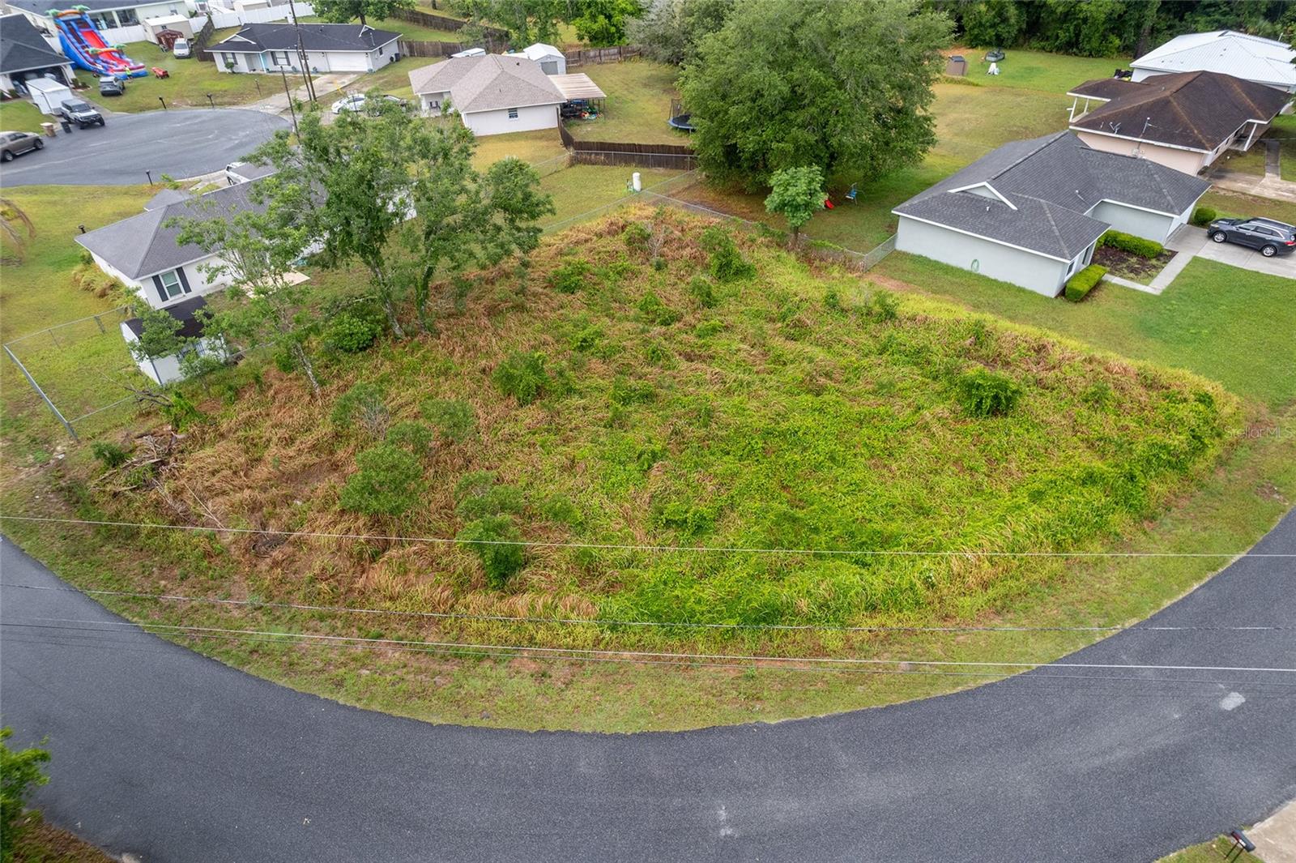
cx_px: 648
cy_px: 432
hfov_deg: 78.6
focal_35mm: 22
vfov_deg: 57.2
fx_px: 792
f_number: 2.8
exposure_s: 1/240
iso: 100
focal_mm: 8.38
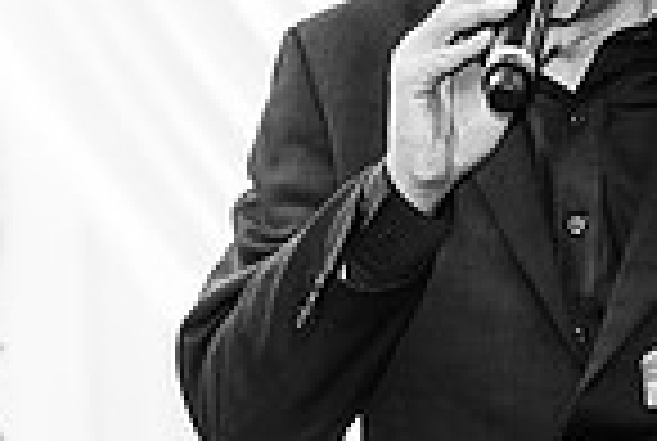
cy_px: -26
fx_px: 7004
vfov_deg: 3.6
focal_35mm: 383
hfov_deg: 5.4
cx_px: 4
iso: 800
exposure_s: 1/160
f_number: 1.8
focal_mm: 85
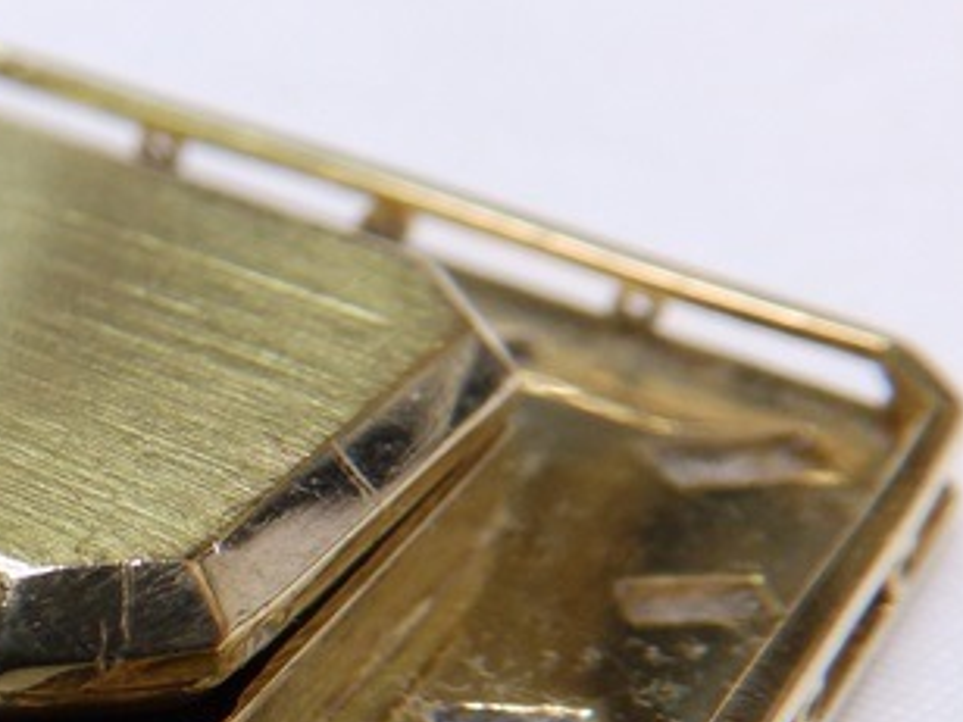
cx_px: -147
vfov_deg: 17.5
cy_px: 672
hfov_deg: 22.0
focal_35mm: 83
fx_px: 2309
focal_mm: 5.7
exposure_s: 1/30
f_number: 3.7
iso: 250
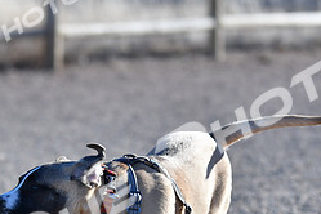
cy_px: 204
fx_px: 2550
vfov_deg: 4.8
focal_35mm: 286
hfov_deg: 7.2
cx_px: 84
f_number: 2.8
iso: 320
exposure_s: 1/4000
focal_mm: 82
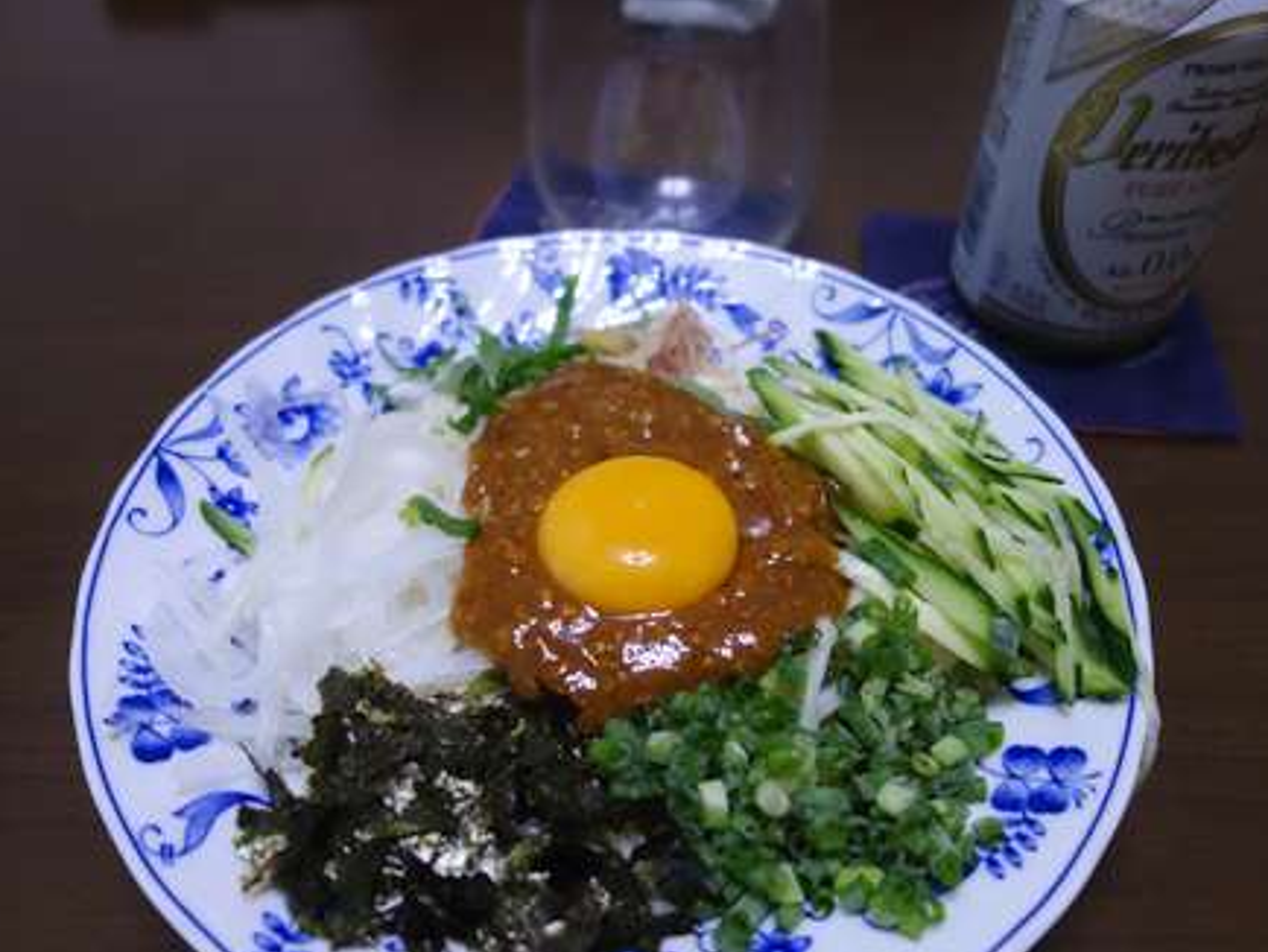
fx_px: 1136
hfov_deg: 58.3
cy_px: 480
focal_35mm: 31
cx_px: 634
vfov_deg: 45.5
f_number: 1.8
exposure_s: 1/100
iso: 800
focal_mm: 10.4
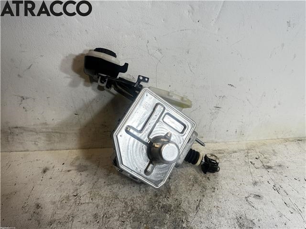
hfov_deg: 71.6
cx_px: 153
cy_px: 114
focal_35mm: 24
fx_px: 212
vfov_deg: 56.8
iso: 80
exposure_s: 1/162
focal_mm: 6.86
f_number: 1.78
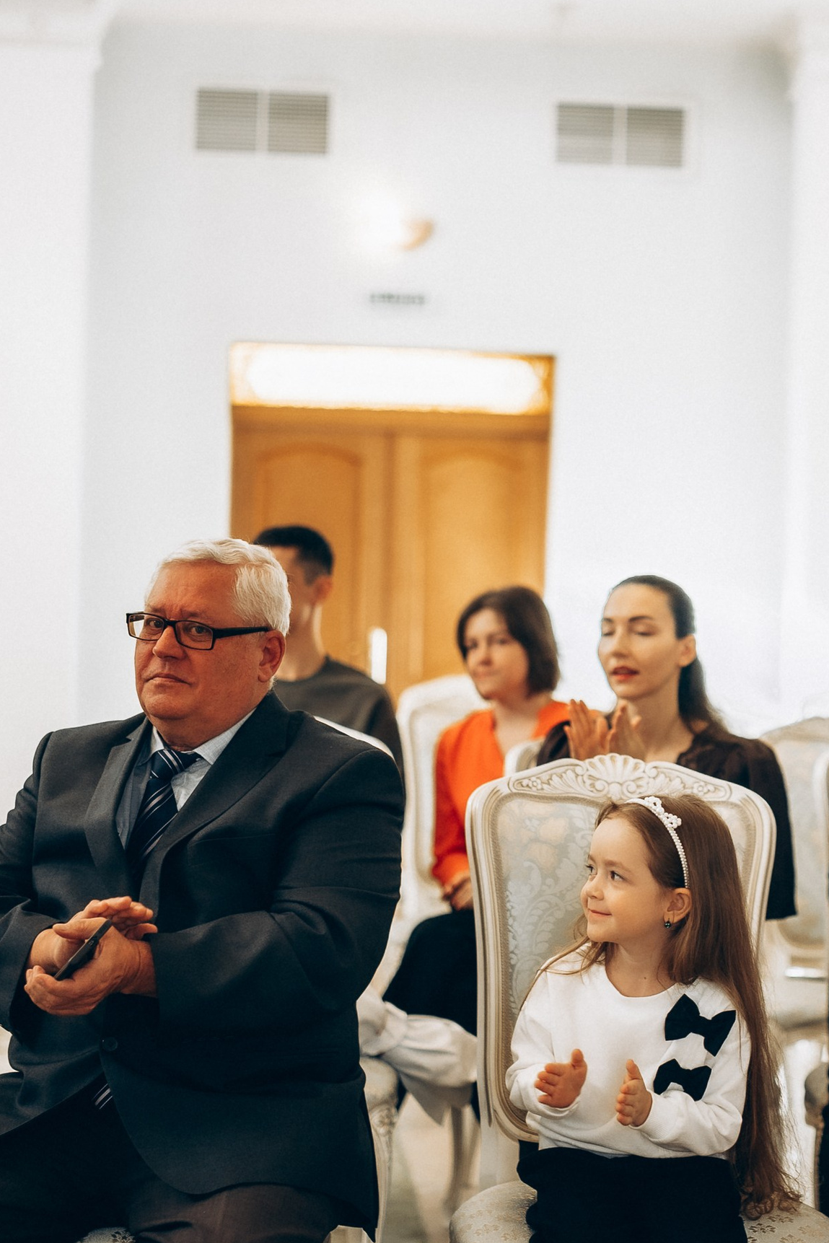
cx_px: 672
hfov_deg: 17.3
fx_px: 2693
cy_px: 625
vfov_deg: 26.0
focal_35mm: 78
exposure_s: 1/320
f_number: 1.2
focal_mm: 35
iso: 100
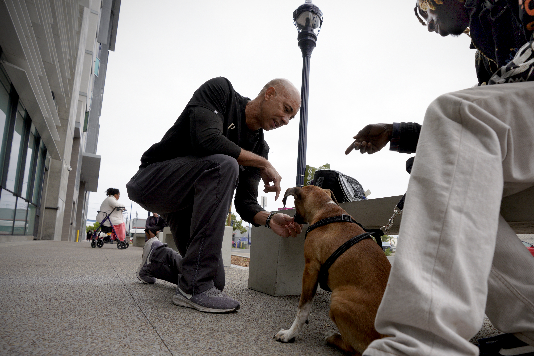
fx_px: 297
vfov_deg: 61.3
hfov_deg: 83.6
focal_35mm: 20
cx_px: 297
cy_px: 216
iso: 125
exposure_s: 1/200
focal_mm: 16
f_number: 5.6
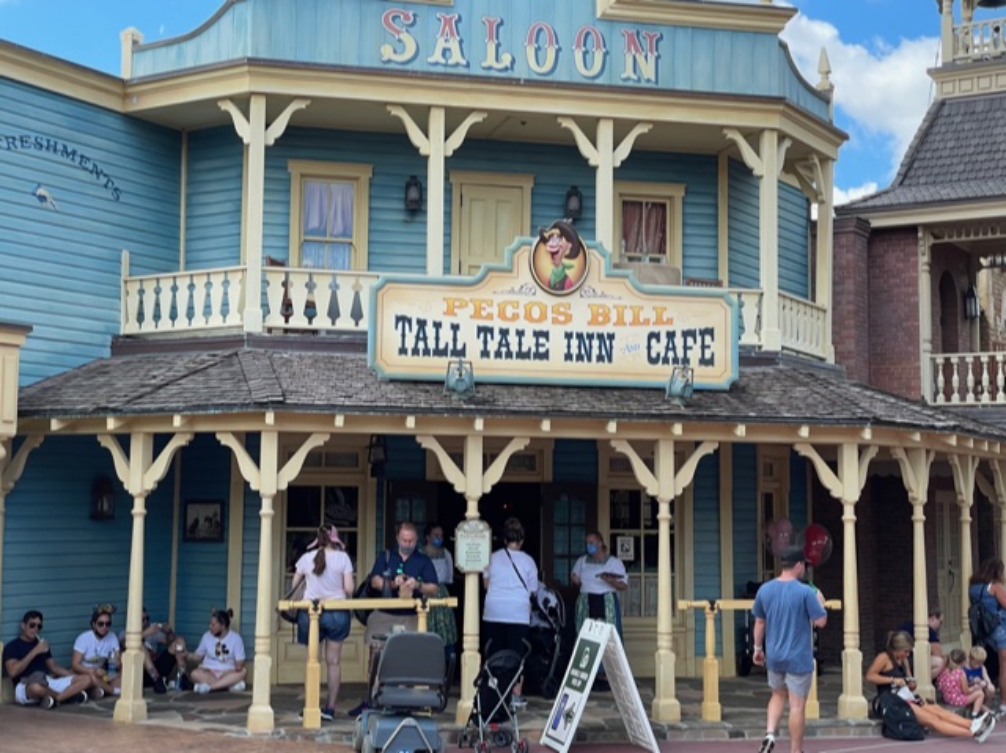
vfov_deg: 28.0
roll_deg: +0.2
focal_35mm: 52
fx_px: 1510
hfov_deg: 36.8
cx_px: 503
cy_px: 376
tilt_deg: +5.7
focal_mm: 6
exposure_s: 1/369
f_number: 2
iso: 25
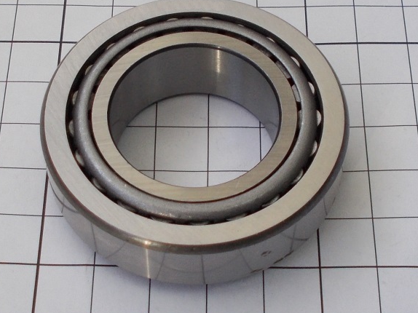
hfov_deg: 61.7
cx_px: 200
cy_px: 148
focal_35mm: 29
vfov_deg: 48.2
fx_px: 350
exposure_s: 1/80
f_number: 3.2
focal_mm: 4.6
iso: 80
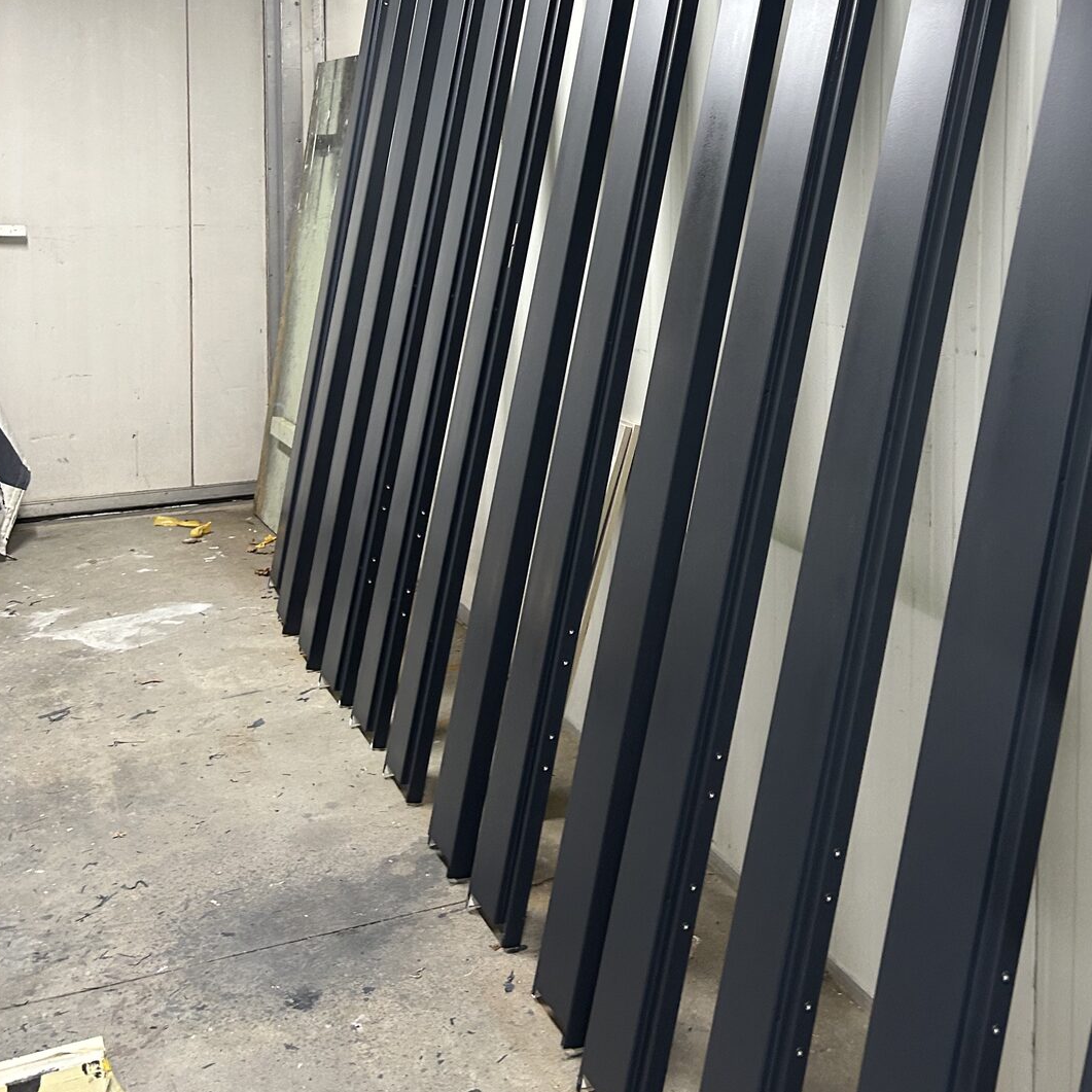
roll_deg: -0.1
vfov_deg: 41.3
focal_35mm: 39
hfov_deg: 42.5
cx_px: 683
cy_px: 247
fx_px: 1392
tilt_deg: -2.4
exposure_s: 1/50
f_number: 1.5
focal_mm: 5.7
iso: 125
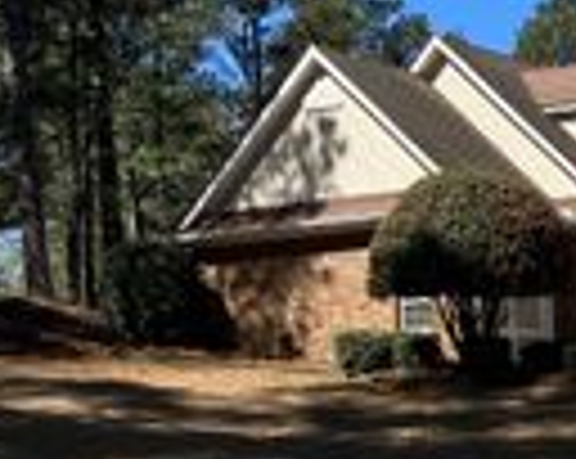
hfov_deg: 15.9
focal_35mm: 107
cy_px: 263
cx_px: 950
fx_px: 1821
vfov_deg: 14.4
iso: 32
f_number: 1.8
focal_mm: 3.99
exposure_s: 1/1946
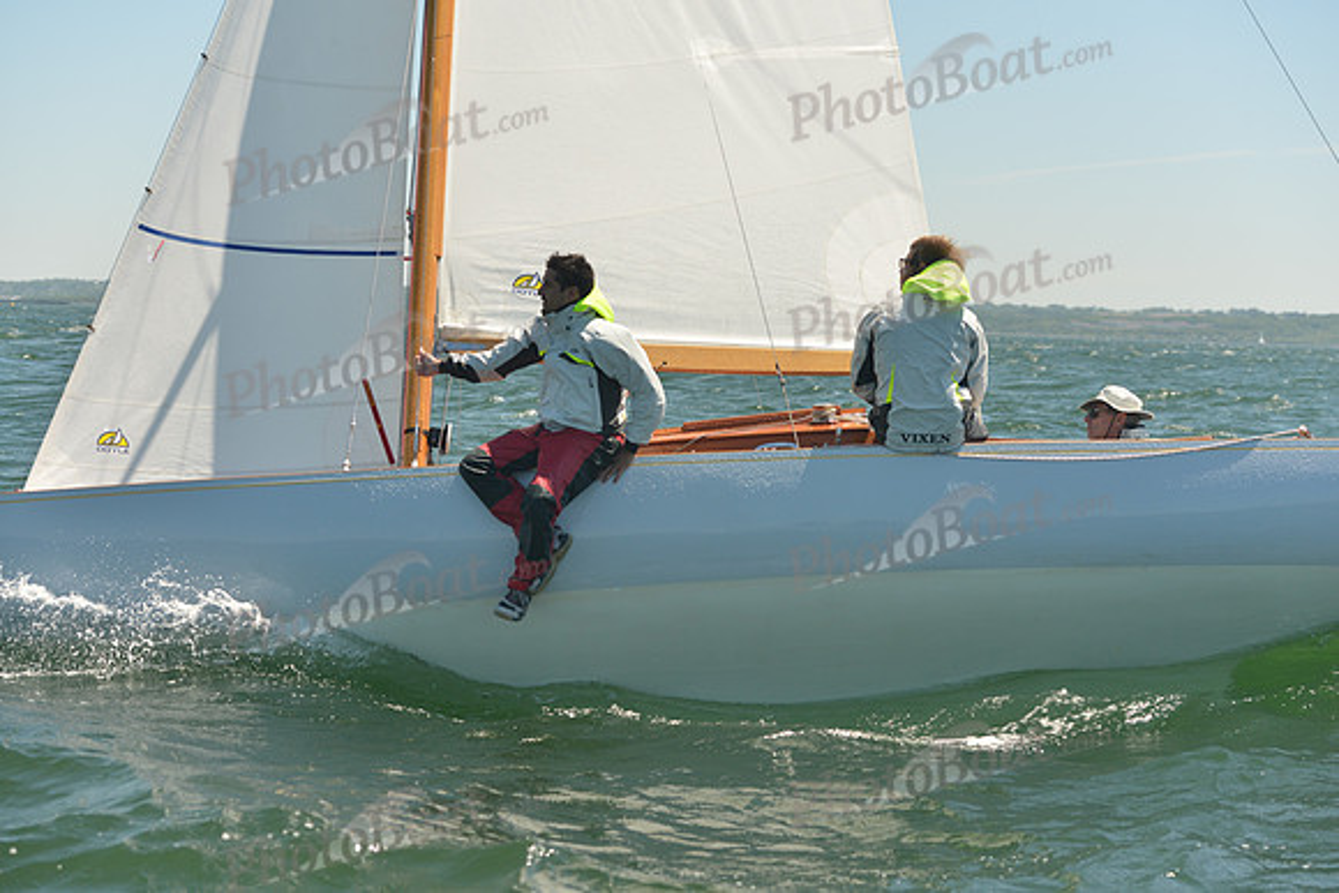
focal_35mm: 70
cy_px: 446
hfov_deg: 28.8
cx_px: 670
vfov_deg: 19.5
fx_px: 2604
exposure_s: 1/800
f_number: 4.5
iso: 400
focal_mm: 70
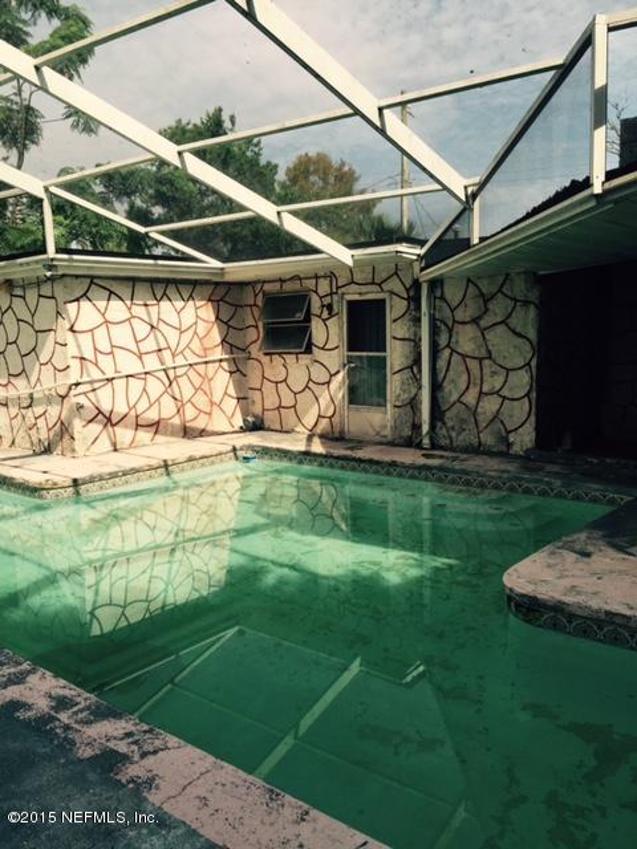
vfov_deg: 61.7
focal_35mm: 29
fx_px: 712
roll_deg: -0.2
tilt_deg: -8.1
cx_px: 318
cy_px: 424
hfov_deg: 48.2
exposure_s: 1/1464
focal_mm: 4.15
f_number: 2.2
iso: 32
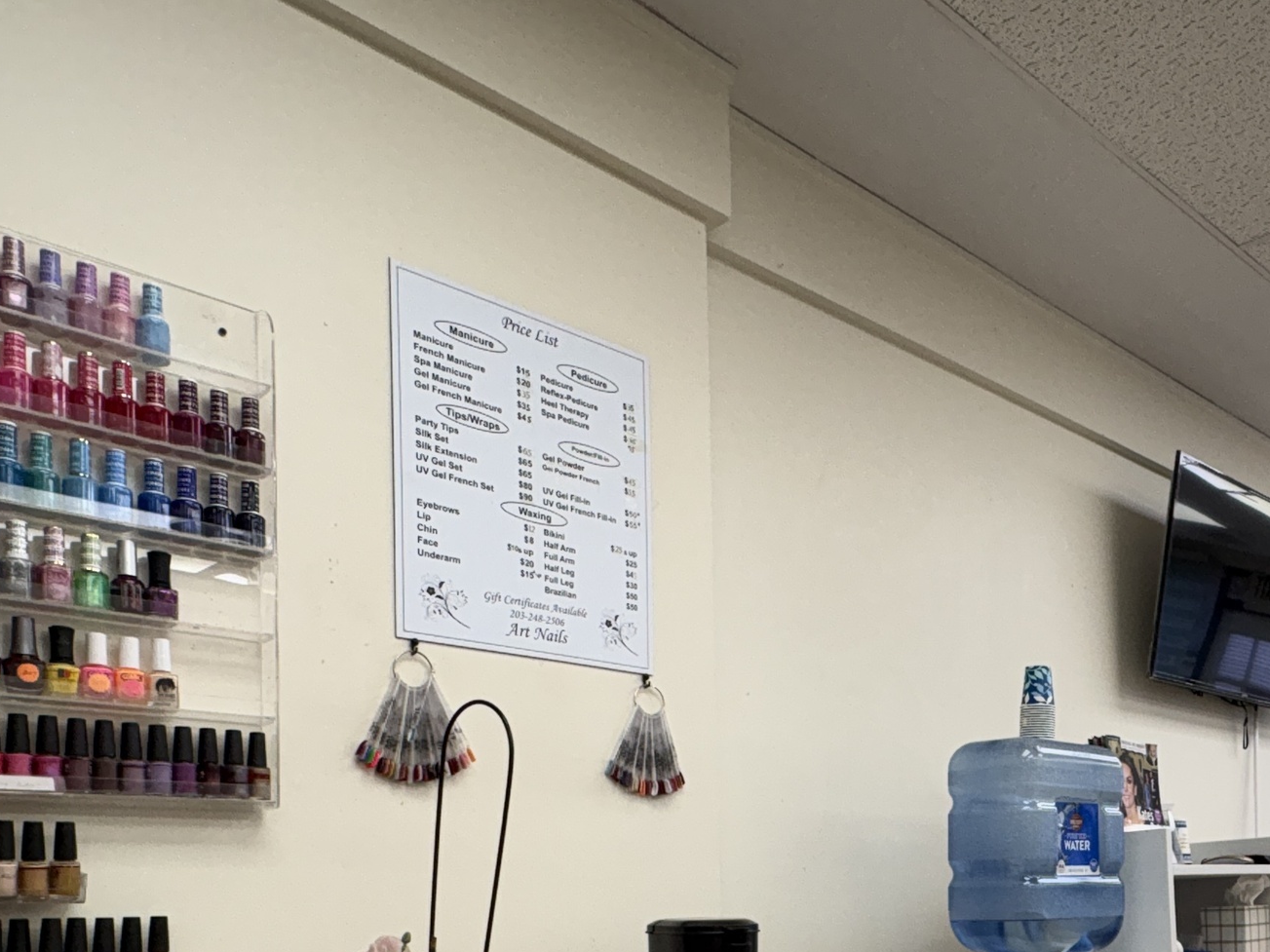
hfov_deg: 52.9
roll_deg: +2.1
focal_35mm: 33
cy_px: 872
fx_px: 1211
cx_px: 954
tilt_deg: +1.9
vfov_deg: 39.6
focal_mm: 2.22
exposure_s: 1/120
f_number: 2.2
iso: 64
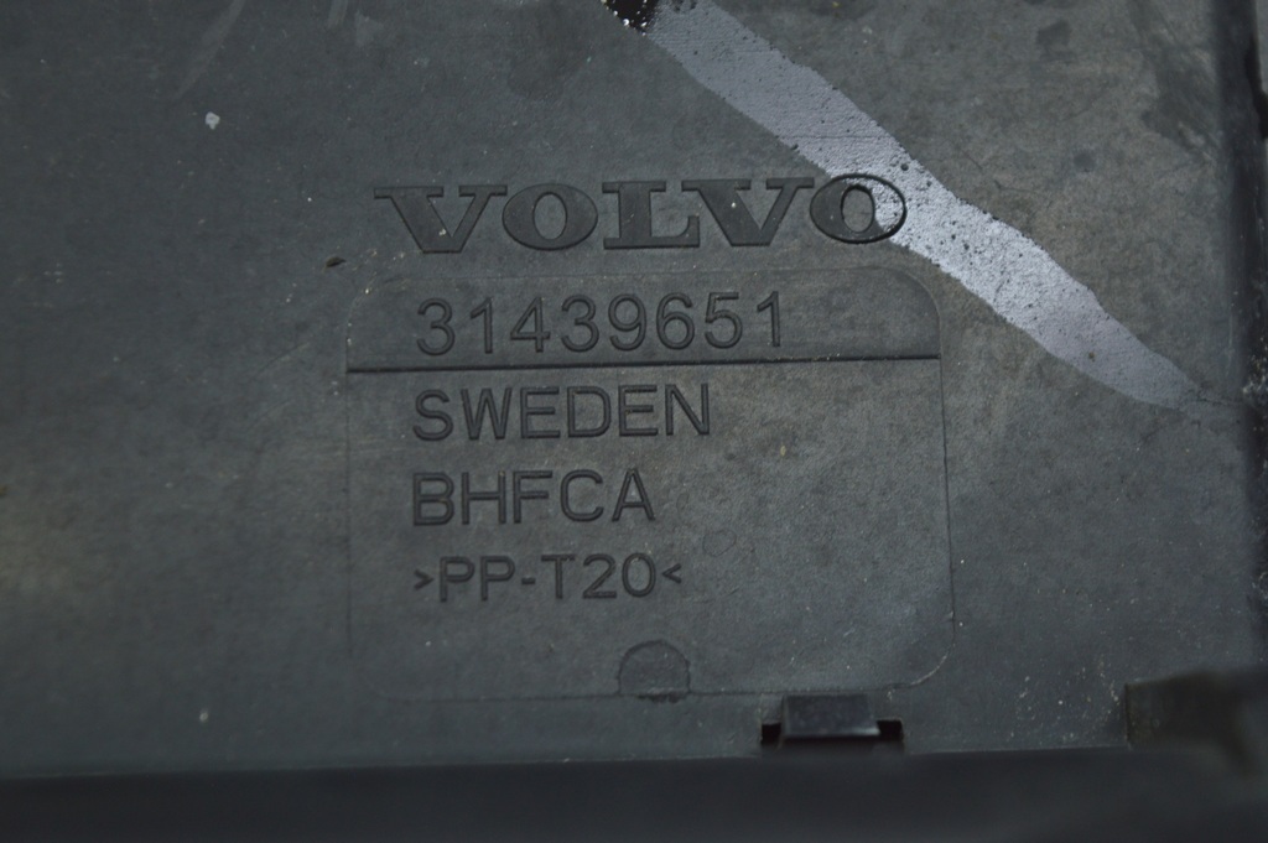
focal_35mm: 82
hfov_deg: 24.6
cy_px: 422
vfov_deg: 16.5
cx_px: 634
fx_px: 2903
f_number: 5.6
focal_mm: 55
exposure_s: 1/40
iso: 400
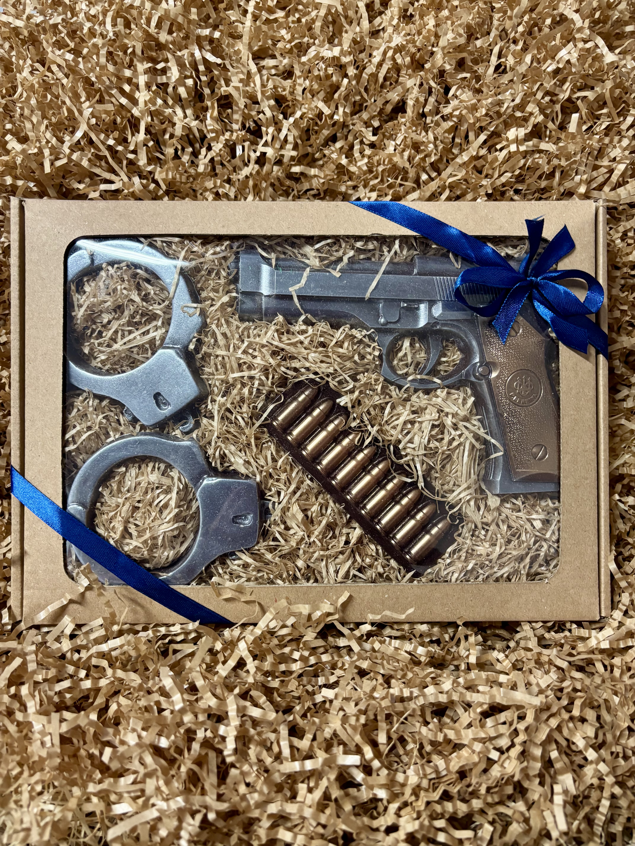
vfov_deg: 67.3
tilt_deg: -61.4
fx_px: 636
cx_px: 318
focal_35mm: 26
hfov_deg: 53.1
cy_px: 423
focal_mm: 5.96
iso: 320
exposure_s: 1/50
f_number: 1.6
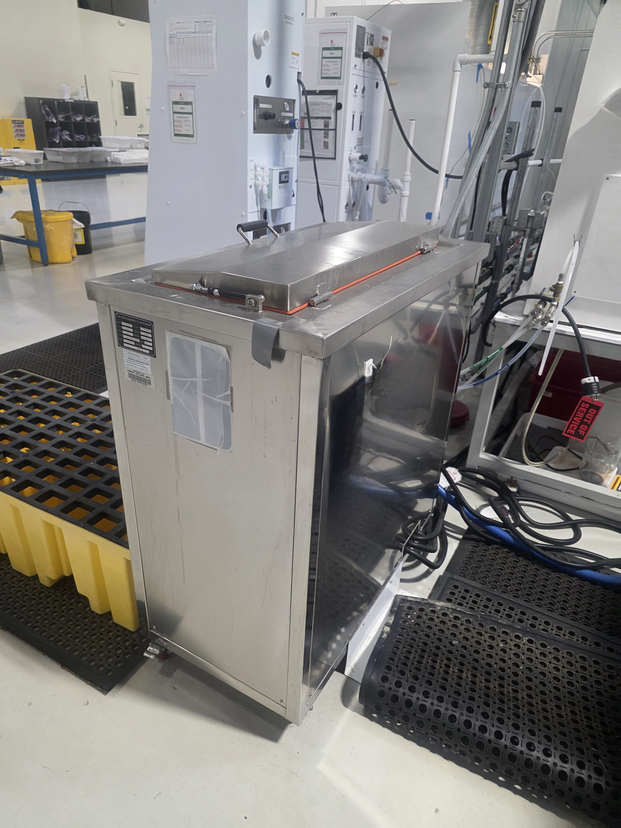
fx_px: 550
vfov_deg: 73.9
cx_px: 310
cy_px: 414
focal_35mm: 23
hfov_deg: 58.9
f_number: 1.7
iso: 500
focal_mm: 6.3
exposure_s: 1/120
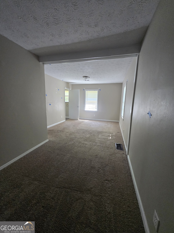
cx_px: 87
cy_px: 116
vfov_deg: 106.2
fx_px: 87
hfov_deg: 89.9
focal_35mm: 13
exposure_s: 1/60
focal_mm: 1.7
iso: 250
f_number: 2.2
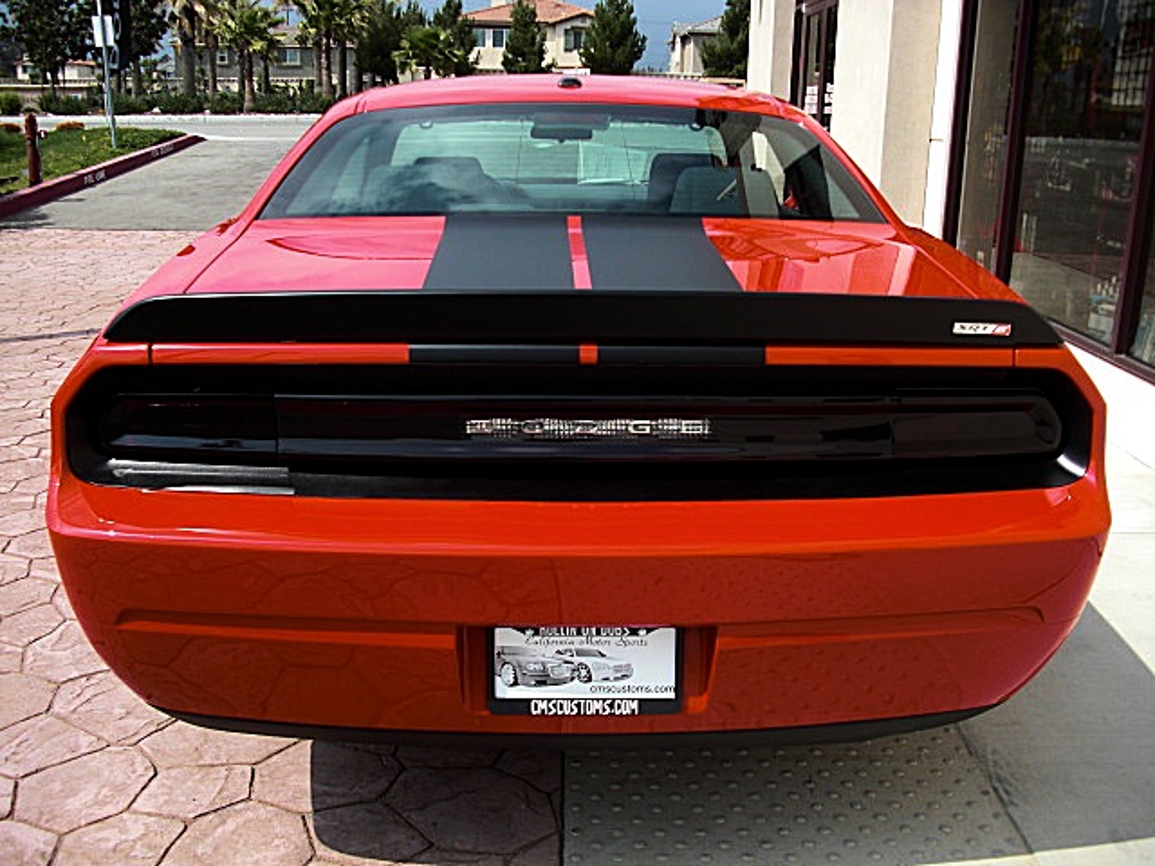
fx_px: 1201
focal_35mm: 36
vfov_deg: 39.7
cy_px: 433
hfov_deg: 51.4
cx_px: 578
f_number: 2.8
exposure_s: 1/800
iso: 50
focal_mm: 6.3
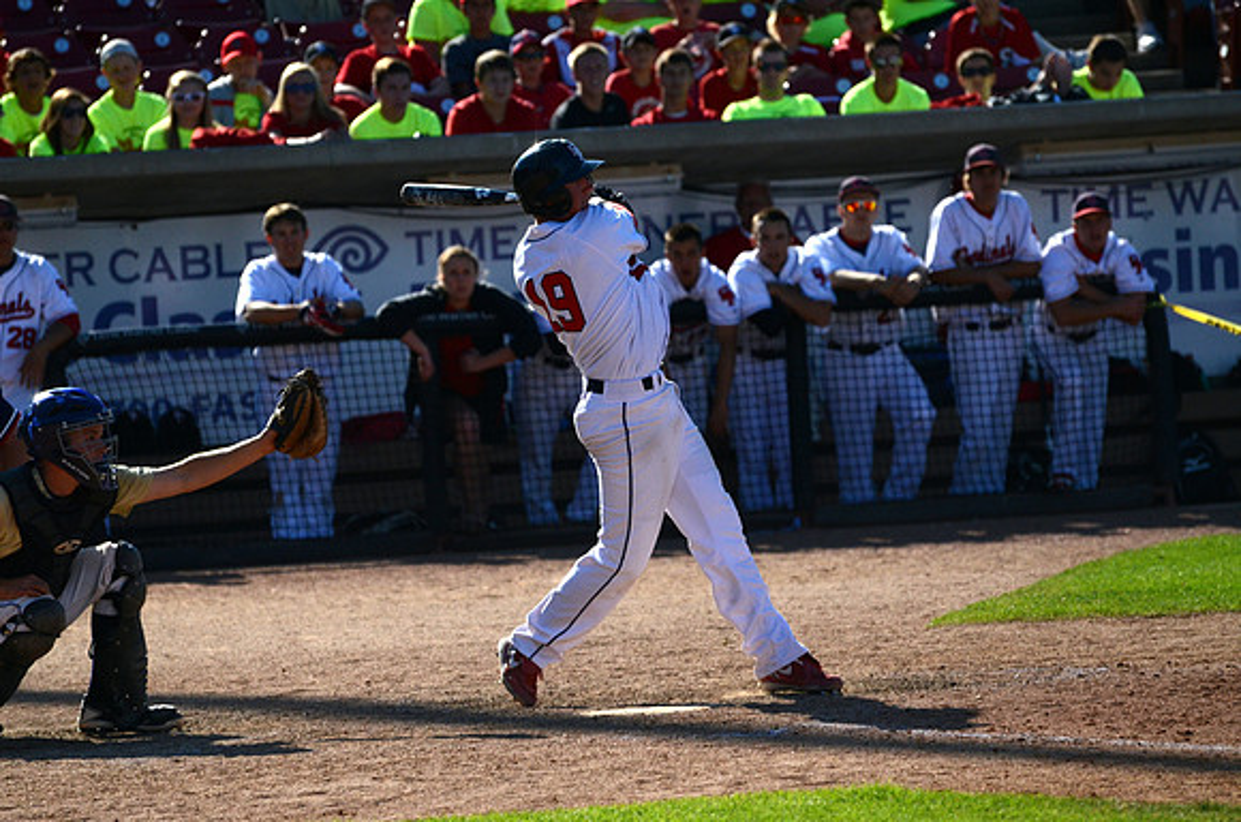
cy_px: 411
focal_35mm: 330
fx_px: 11351
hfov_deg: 6.3
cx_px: 620
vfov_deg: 4.1
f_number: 5.3
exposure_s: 1/8000
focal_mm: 220
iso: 800
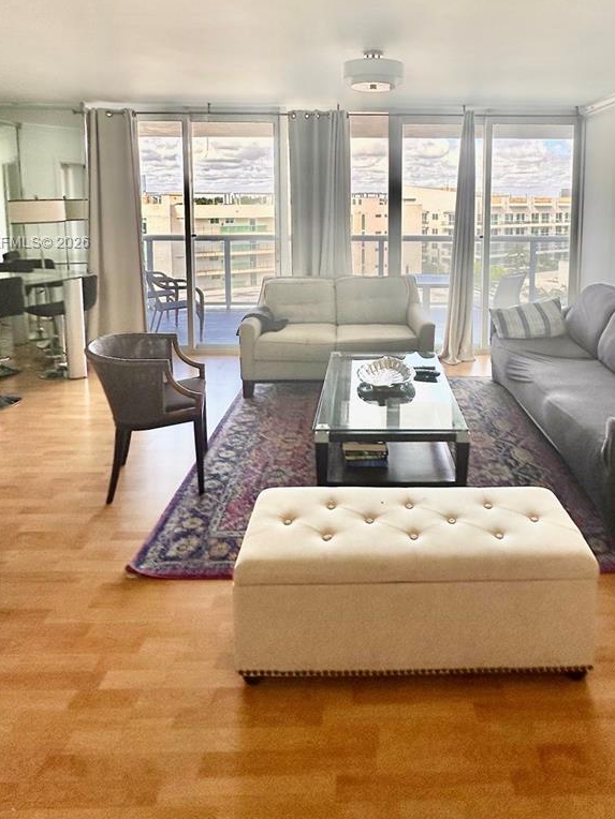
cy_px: 243
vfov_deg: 72.9
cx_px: 374
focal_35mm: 22
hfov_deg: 60.5
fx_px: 521
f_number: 2.2
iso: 40
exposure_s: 1/182
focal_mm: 2.22
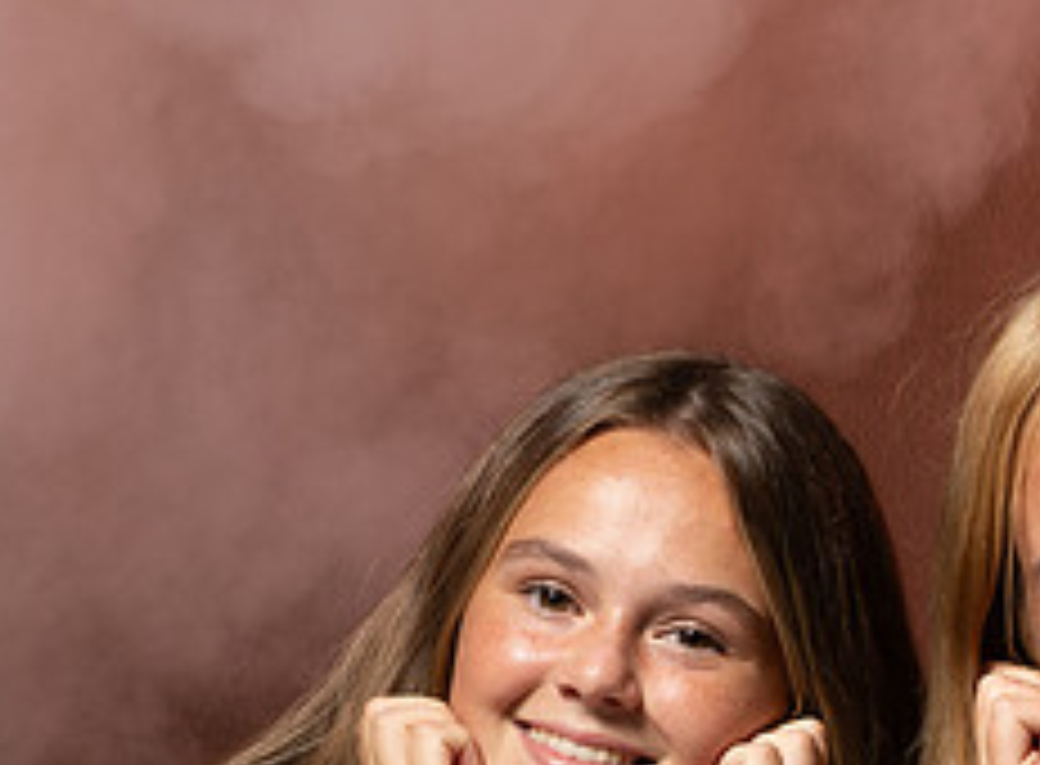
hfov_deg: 7.3
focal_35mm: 272
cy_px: 706
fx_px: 8117
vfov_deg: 5.4
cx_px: 834
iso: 80
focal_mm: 60
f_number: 10
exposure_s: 1/200
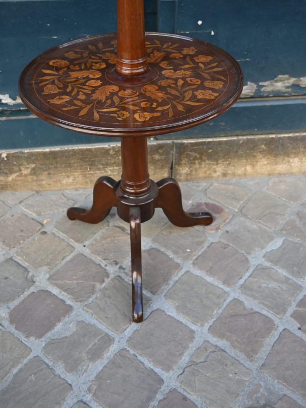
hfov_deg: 41.2
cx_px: 153
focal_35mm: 35
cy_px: 215
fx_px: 407
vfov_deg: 53.2
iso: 280
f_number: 4
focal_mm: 21
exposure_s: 1/250
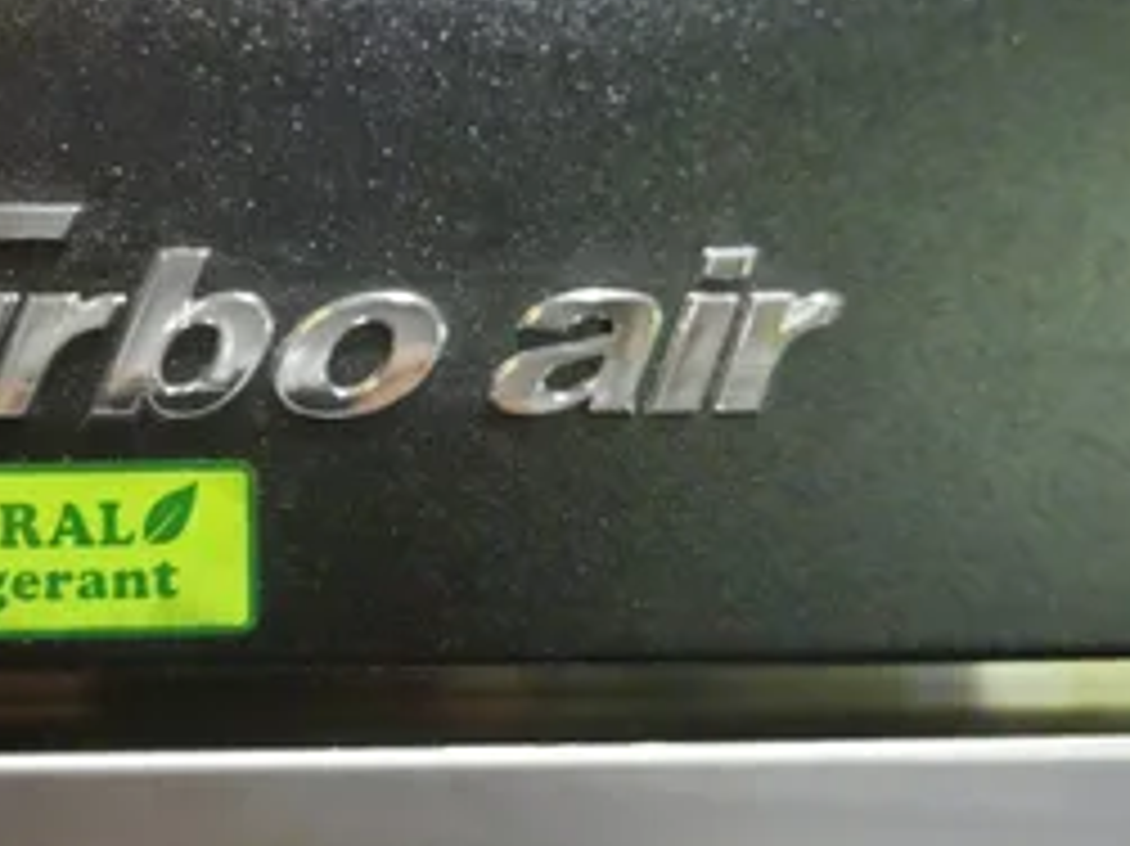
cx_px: 324
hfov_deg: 40.4
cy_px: 259
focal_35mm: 46
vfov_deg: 31.2
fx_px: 1501
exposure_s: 1/320
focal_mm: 11.29
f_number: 3.5
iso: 6400
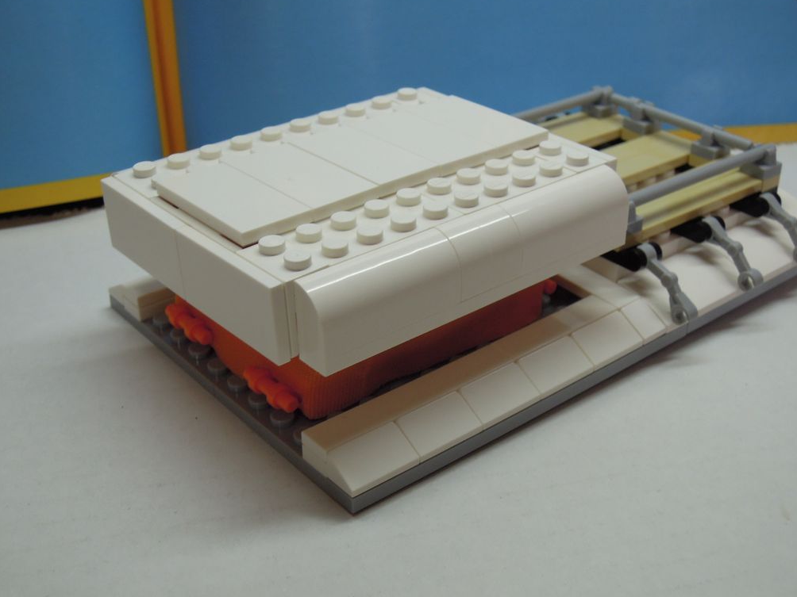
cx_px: 405
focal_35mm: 51
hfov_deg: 37.5
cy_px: 293
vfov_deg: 28.6
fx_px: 1174
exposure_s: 1/60
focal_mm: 9
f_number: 3.3
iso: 200
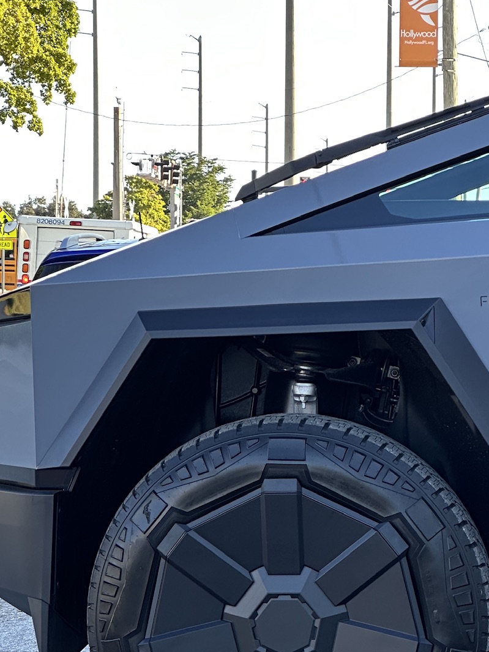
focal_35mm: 148
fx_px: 2789
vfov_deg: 13.3
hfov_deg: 10.0
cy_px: 546
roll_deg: -0.8
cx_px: 353
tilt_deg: -4.5
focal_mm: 9
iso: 64
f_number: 2.8
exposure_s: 1/99
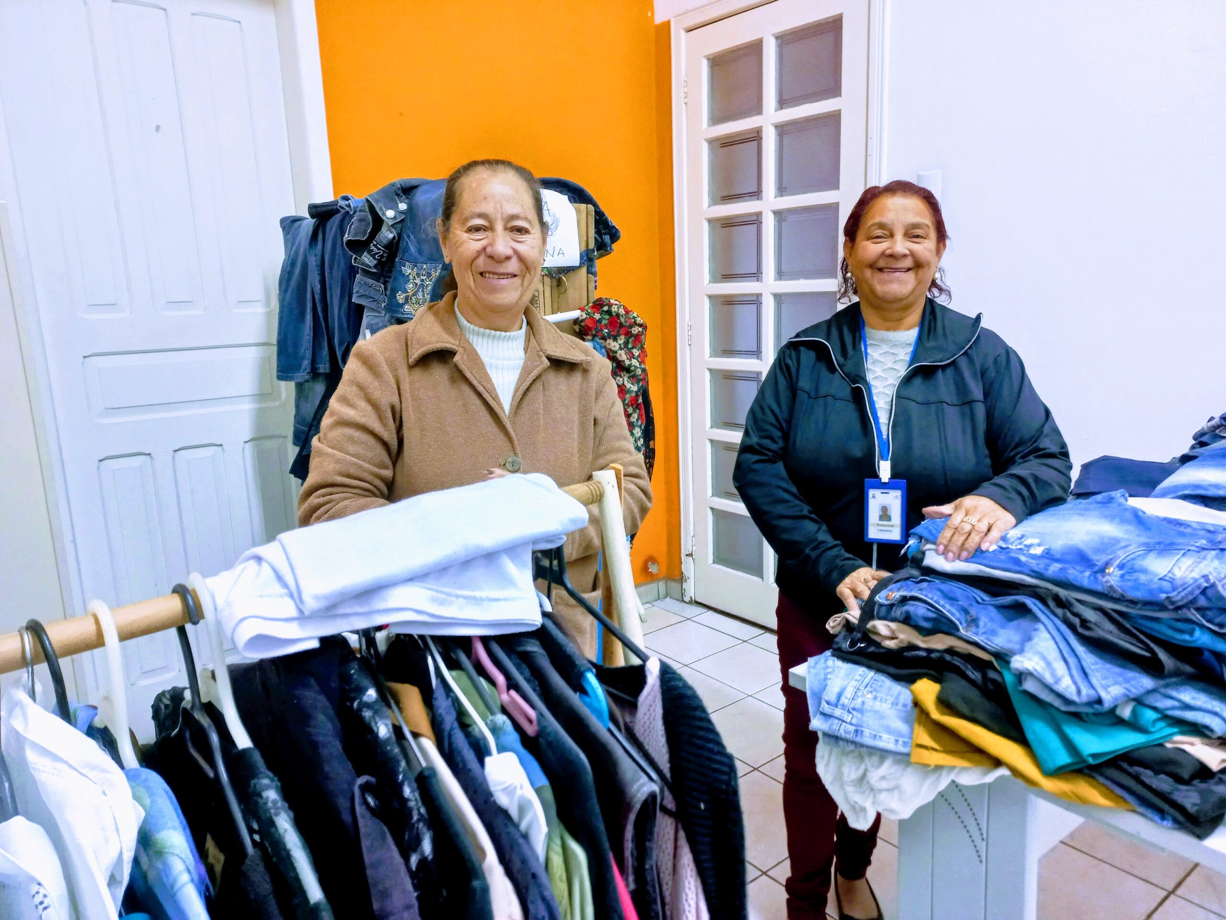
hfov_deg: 69.4
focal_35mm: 25
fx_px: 885
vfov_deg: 54.9
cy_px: 460
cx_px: 613
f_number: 1.8
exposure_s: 1/30
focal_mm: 4.6
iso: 250
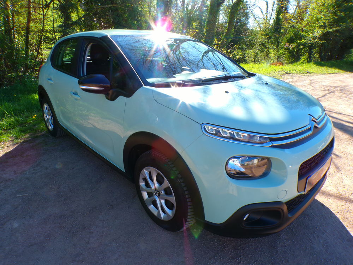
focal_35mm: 24
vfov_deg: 56.8
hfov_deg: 71.6
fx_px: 245
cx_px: 176
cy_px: 132
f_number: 7.7
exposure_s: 1/60
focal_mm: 4.3
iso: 100
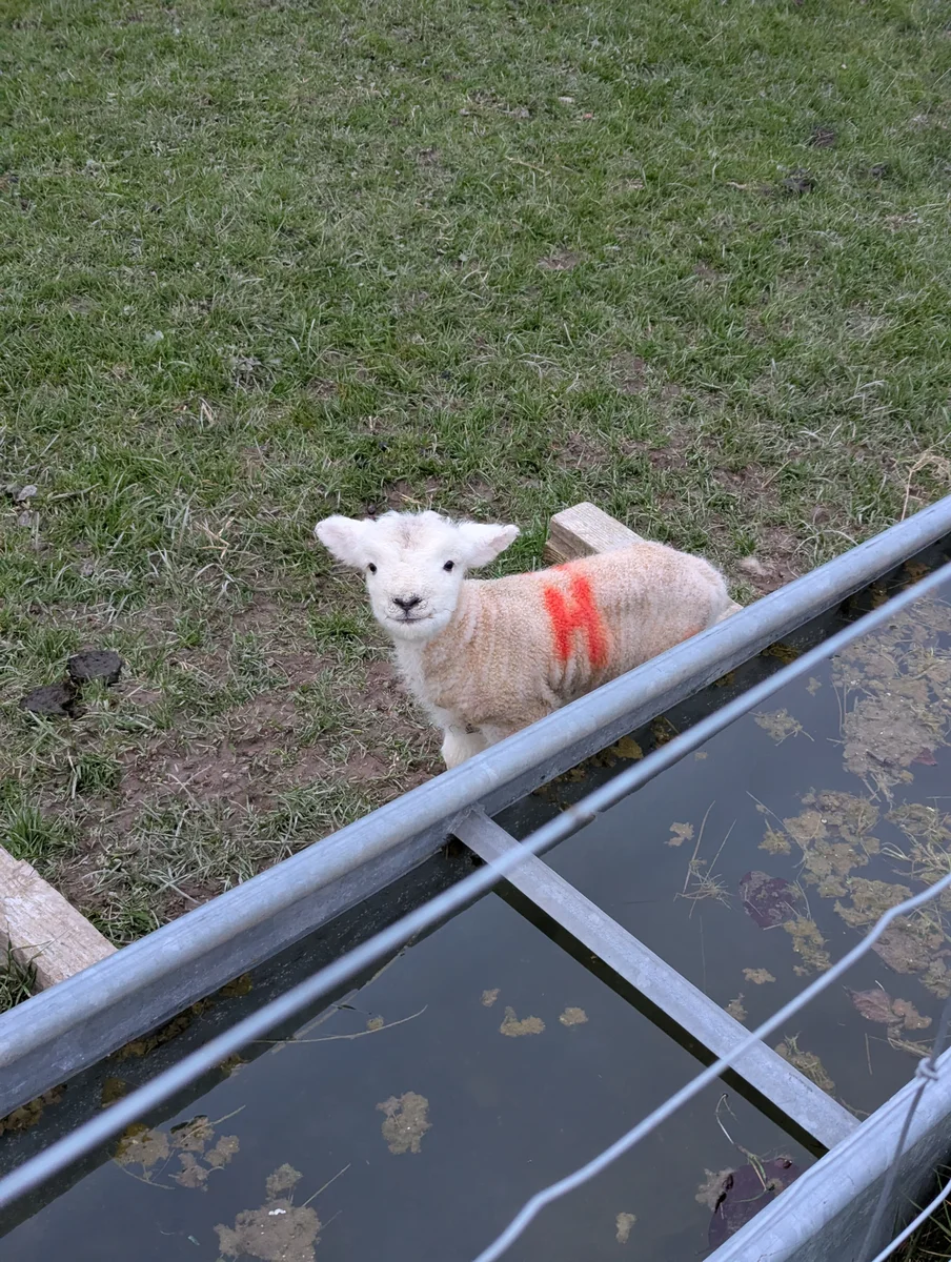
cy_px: 631
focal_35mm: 48
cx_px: 476
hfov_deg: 30.3
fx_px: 1753
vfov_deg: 39.6
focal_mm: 6.81
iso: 252
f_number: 1.85
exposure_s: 1/86.9
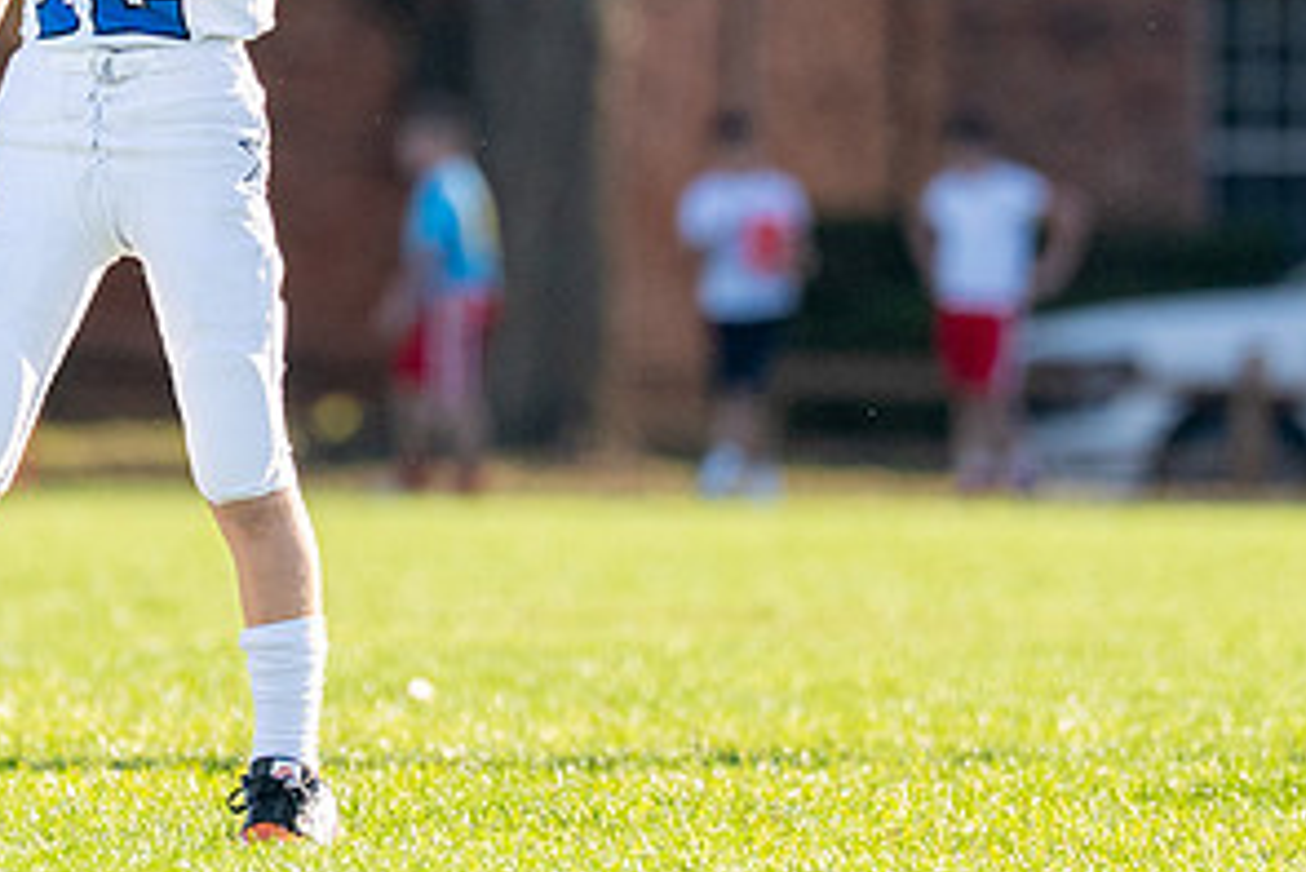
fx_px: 30632
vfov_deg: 1.6
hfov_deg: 2.4
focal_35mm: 844
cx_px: 223
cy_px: 64
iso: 320
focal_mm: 200
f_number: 2.8
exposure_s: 1/3200
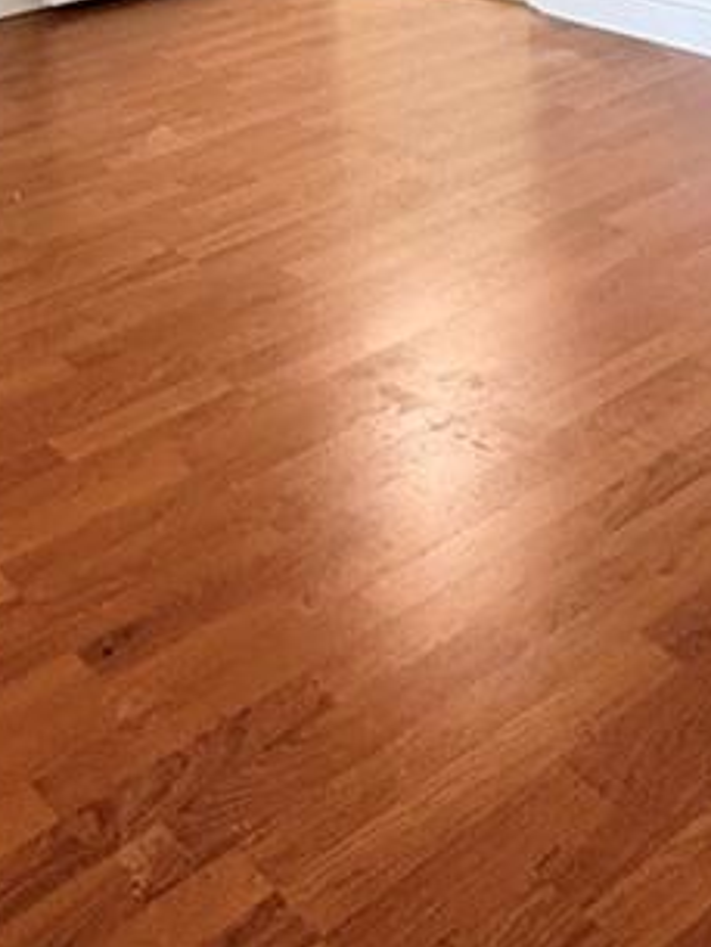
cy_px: -214
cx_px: 208
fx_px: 1505
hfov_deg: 26.3
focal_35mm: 55
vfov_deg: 29.5
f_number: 2.2
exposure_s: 1/120
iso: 400
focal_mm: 2.22
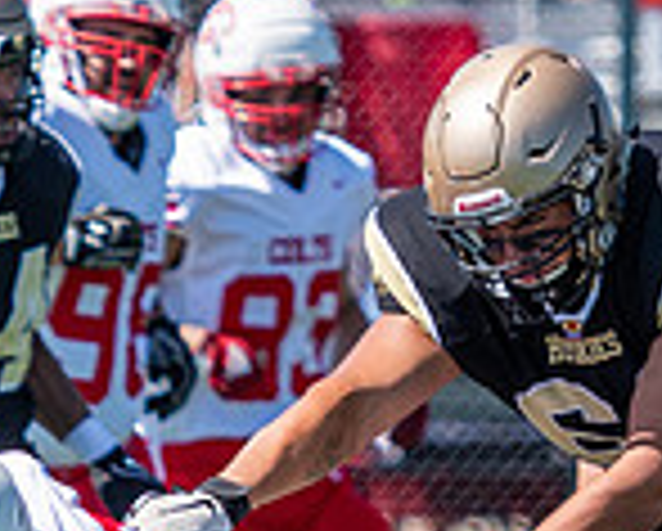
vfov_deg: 1.5
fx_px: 19717
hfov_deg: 1.9
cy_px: 674
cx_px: 45
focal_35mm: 1005
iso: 160
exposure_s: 1/3200
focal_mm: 135
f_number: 2.8
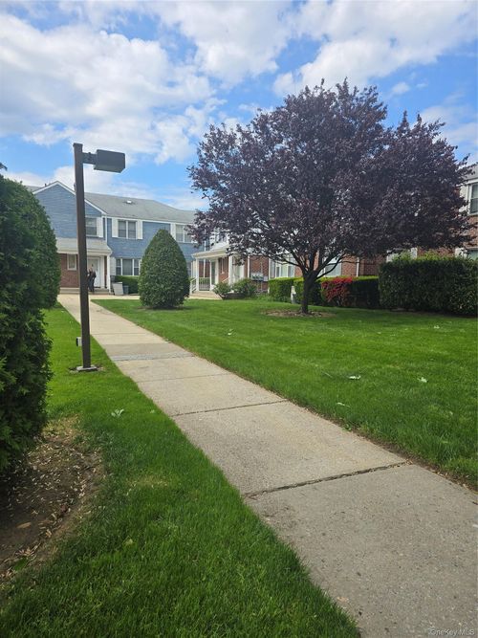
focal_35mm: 23
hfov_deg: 58.9
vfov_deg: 73.9
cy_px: 319
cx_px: 239
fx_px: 424
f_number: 1.7
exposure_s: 1/500
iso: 12
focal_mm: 6.3
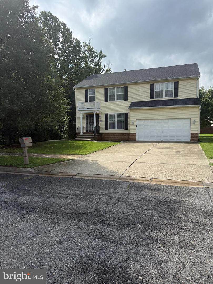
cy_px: 142
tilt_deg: -0.7
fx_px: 197
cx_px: 106
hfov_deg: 56.8
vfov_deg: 71.6
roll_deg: +1.0
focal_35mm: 24
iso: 100
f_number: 1.78
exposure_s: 1/6711
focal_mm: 6.76
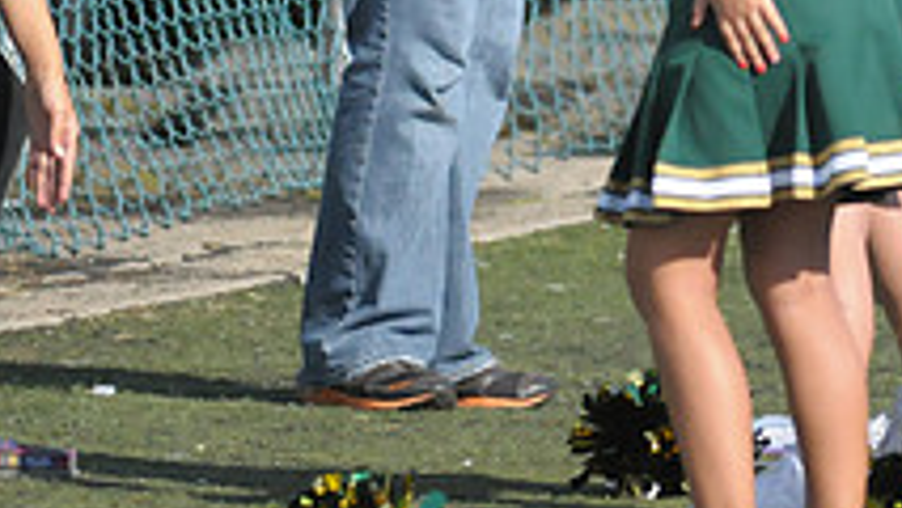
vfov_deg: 1.4
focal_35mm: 855
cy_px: -239
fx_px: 20457
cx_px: 669
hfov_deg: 2.5
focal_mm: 200
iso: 1600
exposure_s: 1/6400
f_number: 4
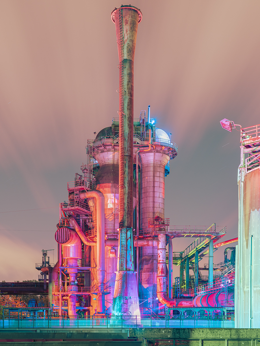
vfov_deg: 45.8
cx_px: 130
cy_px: 173
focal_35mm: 41
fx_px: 411
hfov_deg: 35.1
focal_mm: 51.8
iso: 100
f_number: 8
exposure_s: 20
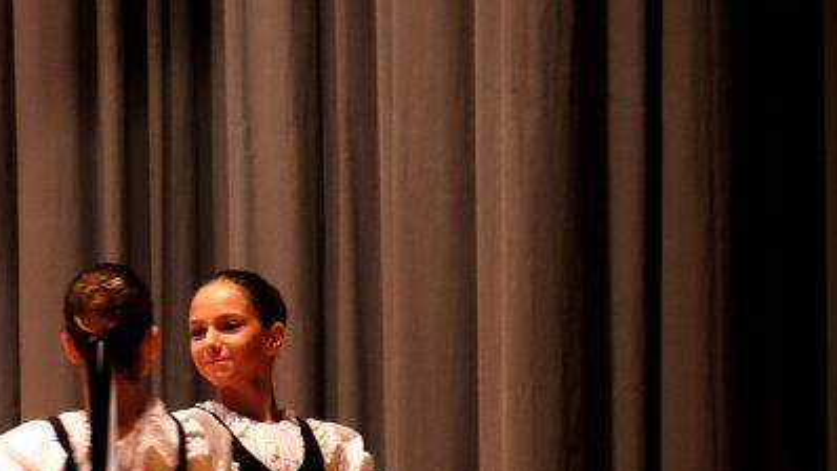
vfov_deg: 3.1
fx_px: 8590
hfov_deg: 5.6
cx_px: -166
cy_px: 597
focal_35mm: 387
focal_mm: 93.2
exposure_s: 1/34
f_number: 7.1
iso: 4000
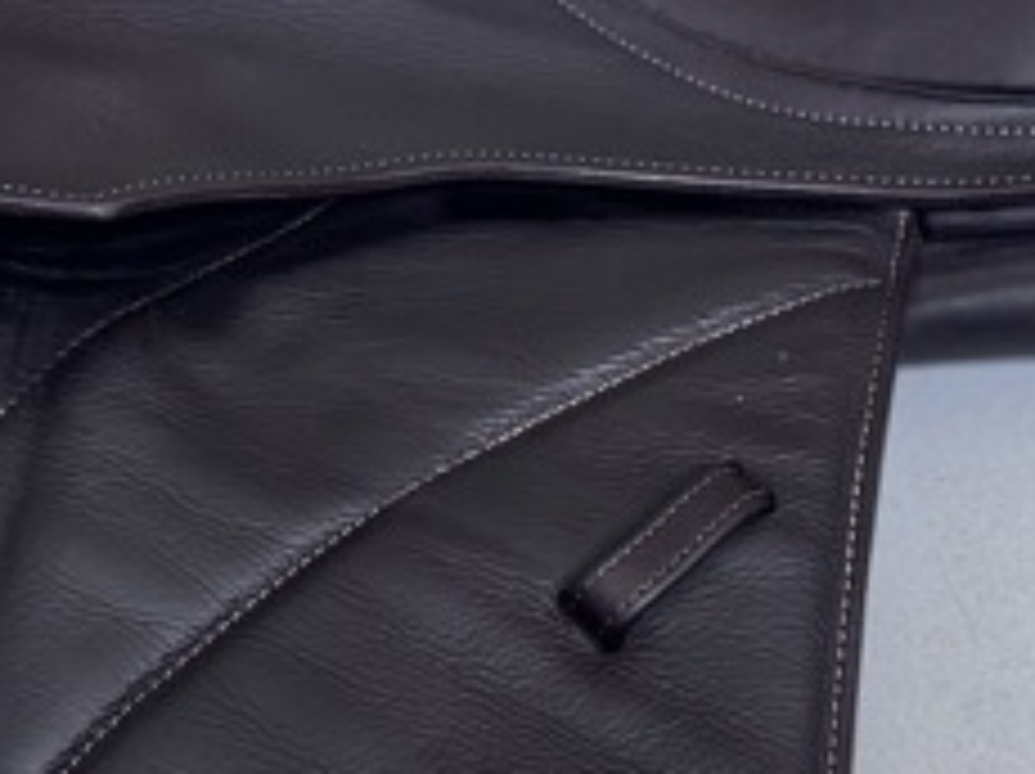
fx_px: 2808
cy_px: 511
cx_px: 450
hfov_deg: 20.9
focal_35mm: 94
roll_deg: +0.3
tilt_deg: -13.9
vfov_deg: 15.7
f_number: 1.78
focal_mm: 6.76
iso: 200
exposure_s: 1/119
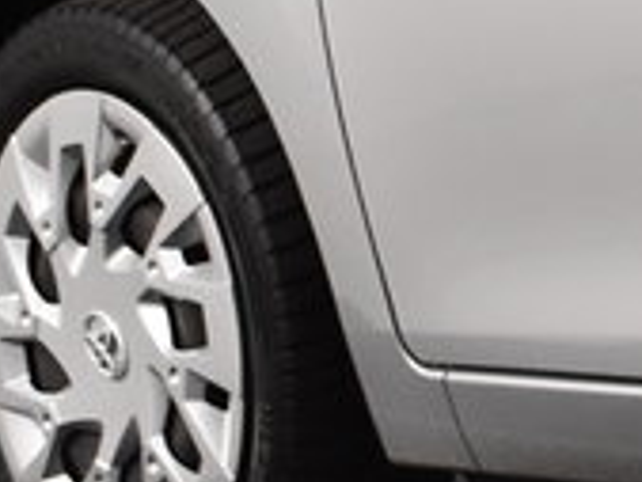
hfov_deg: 5.0
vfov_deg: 4.0
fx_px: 6886
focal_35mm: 371
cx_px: 1975
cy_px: -226
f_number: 5.6
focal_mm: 34
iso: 1600
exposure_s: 1/125
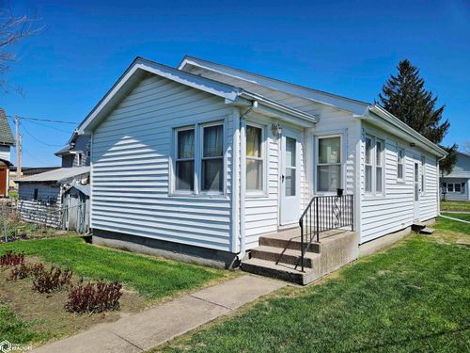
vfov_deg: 58.9
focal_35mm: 23
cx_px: 235
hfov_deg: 73.9
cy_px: 176
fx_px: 312
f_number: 1.8
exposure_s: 1/3589
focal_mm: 5.4
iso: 25
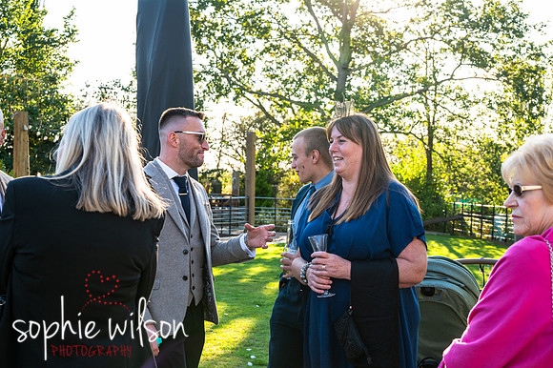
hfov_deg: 35.7
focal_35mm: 56
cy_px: 184
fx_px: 860
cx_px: 276
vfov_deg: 24.2
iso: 400
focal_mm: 56
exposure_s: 1/200
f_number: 8
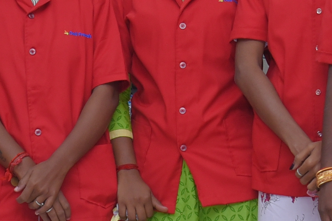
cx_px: 56
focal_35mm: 178
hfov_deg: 11.5
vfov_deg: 7.7
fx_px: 1641
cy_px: 110
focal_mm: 32
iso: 640
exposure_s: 1/125
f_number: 6.3
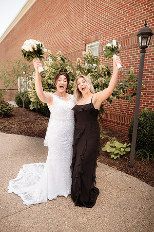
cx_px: 77
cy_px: 116
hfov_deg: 53.1
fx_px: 154
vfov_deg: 73.7
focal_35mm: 24
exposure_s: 1/400
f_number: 2.8
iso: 160
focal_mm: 24
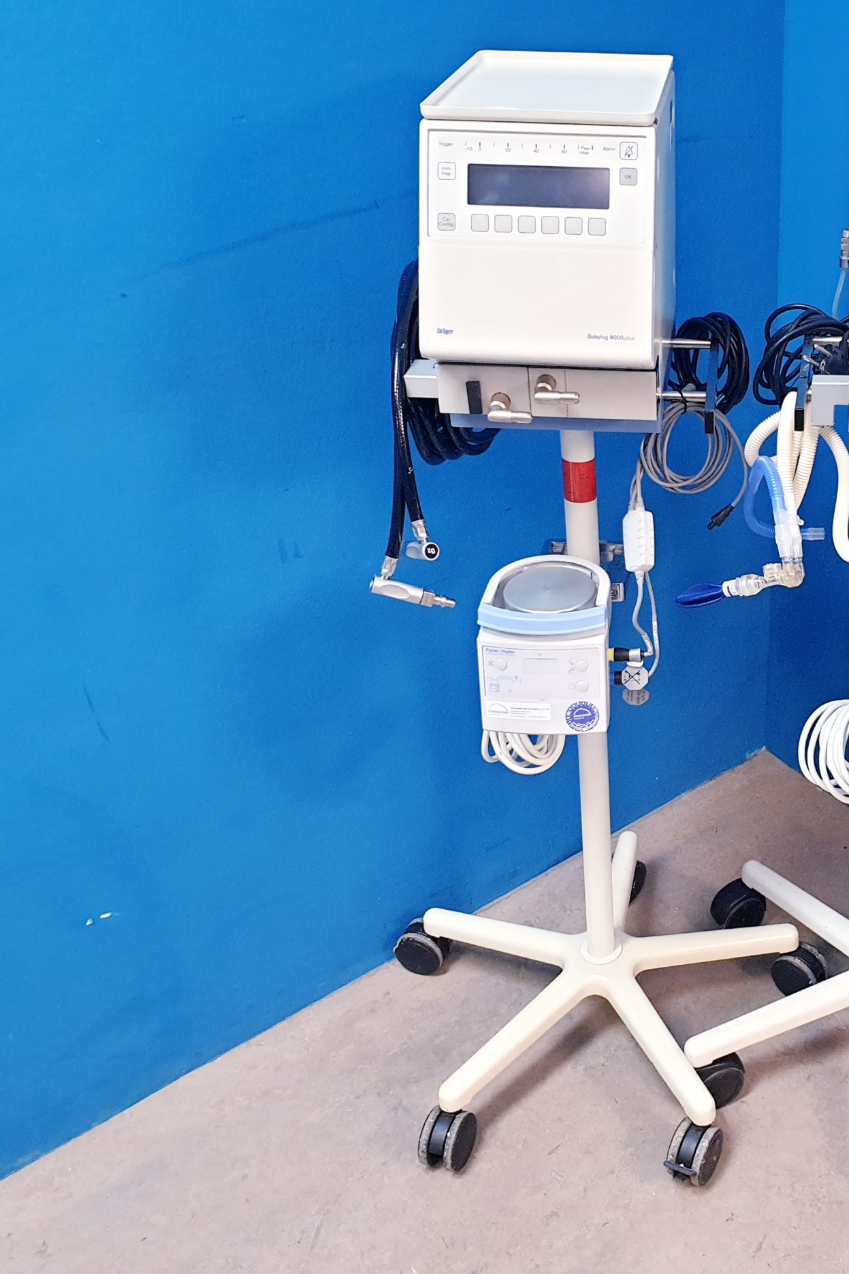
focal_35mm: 37
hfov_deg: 34.0
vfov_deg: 51.9
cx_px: 764
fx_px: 1309
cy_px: 626
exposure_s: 1/50
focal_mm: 4.3
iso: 320
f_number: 2.4
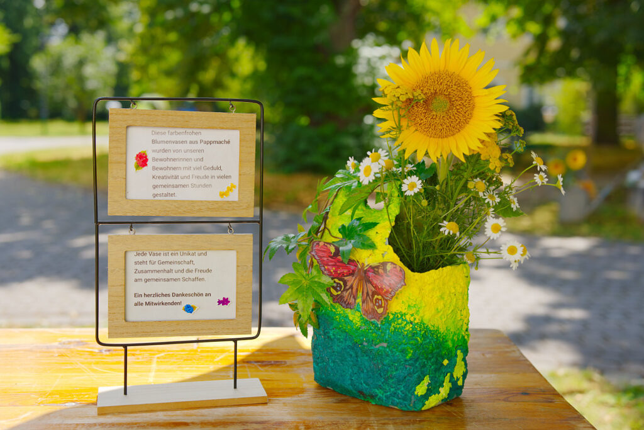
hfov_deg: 39.6
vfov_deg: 27.0
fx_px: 895
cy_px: 215
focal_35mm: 50
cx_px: 322
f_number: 4
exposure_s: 1/320
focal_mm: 50
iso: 100
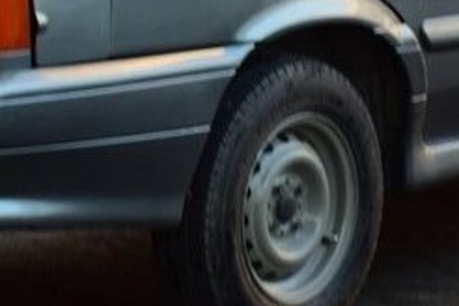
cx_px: 466
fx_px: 4105
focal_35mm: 322
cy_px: -28
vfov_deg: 4.3
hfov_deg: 6.4
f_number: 7.1
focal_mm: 80
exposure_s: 1/125
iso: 800
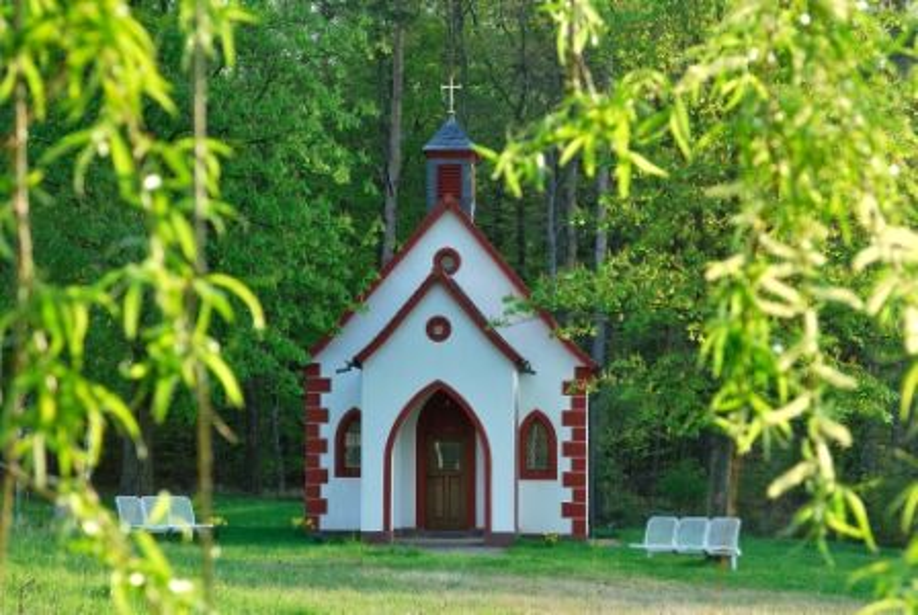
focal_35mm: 78
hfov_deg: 26.0
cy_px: 308
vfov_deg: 17.5
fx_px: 1992
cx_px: 459
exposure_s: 1/60
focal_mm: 52
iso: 100
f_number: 7.1
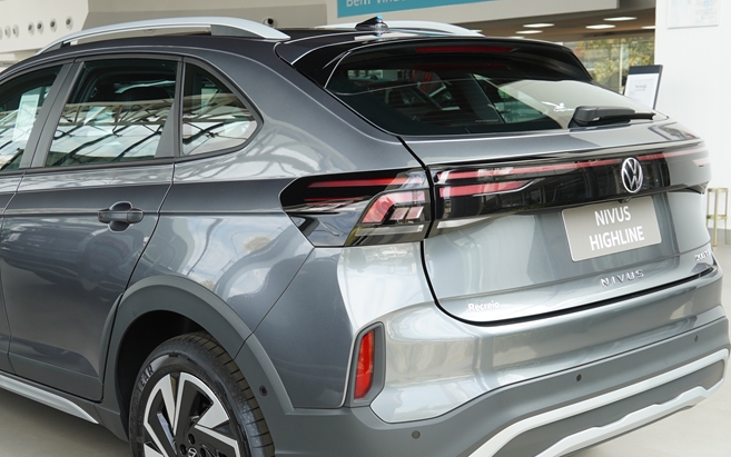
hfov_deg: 36.8
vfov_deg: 23.6
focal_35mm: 55
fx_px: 1092
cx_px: 280
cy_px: 275
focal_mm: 23
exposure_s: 1/100
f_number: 4.5
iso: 160
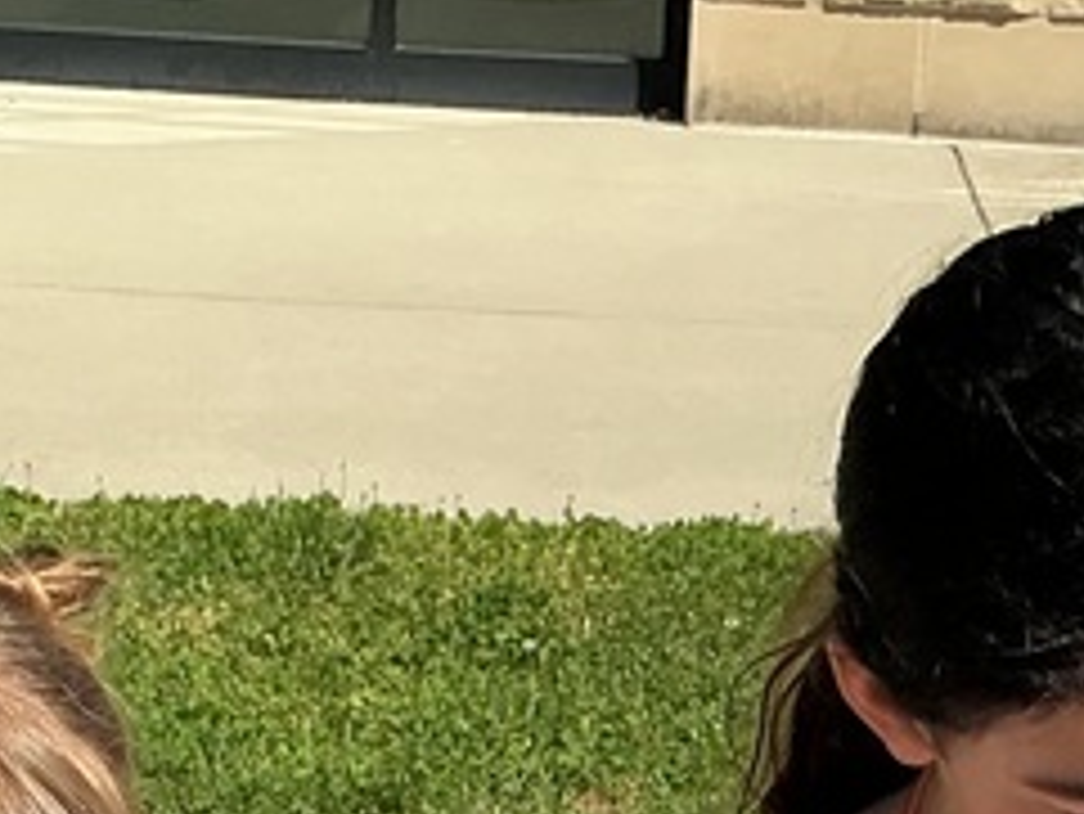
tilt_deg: -25.7
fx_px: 3854
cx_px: 621
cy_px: 1507
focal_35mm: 123
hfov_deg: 16.0
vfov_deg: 11.2
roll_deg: -3.7
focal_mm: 3
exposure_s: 1/2959
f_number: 1.8
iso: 25
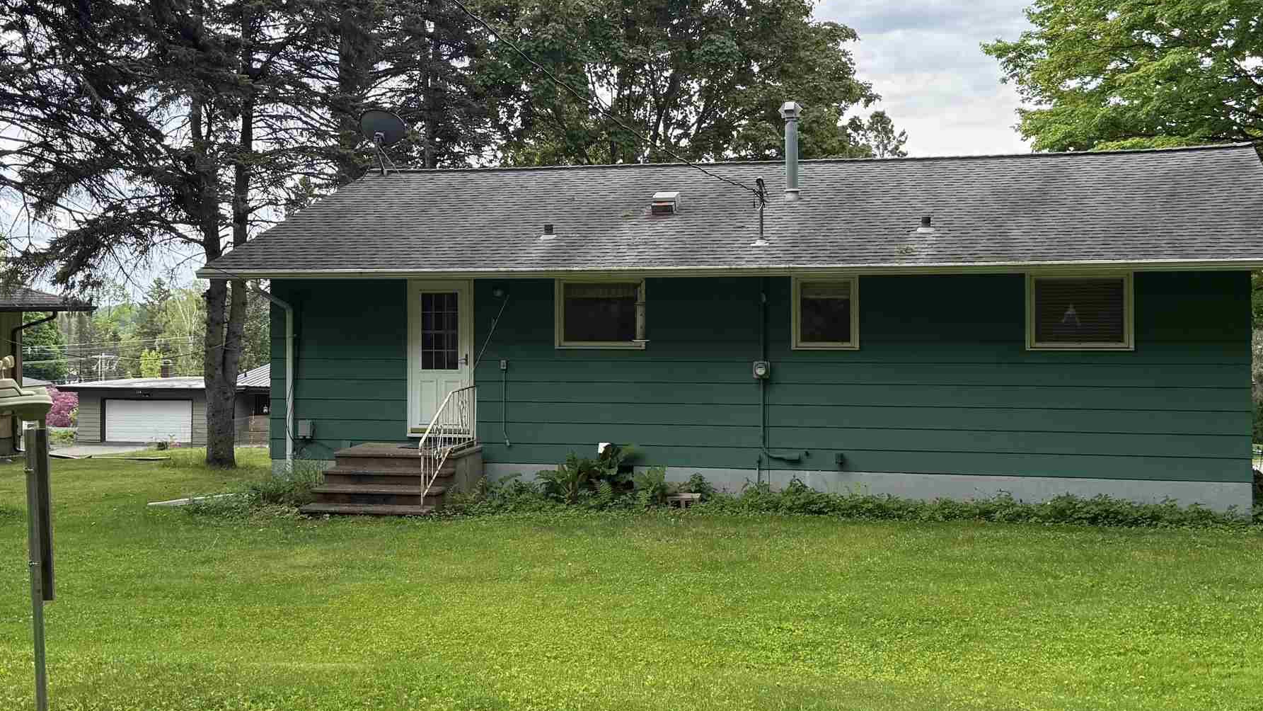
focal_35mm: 45
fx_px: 1507
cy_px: 300
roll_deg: +0.2
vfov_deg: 26.5
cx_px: 679
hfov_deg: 45.4
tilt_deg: +0.1
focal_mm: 6.76
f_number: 1.78
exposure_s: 1/1812
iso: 100
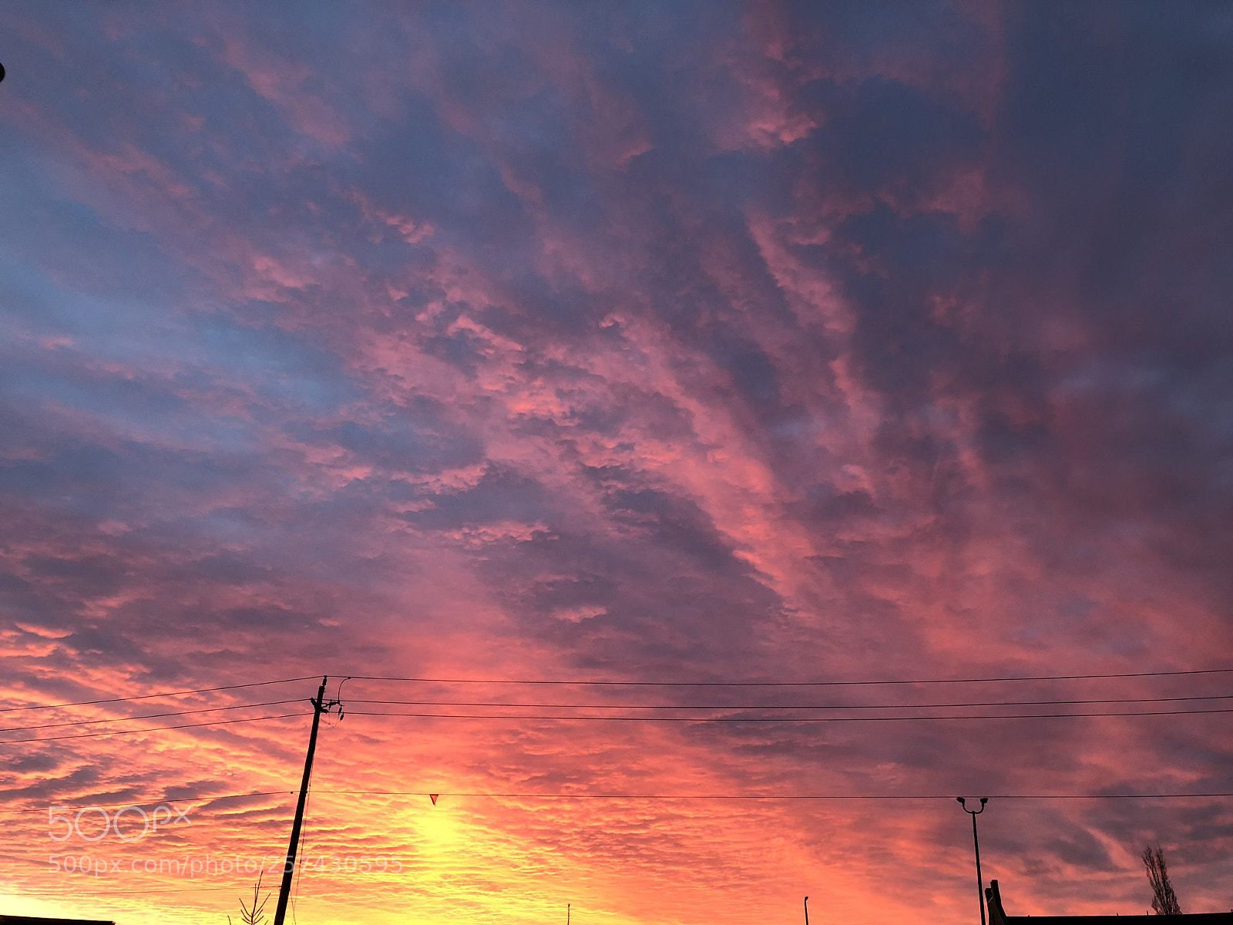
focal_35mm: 28
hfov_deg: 63.4
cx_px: 616
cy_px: 462
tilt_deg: +30.0
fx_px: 997
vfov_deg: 49.7
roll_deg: -2.5
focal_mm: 3.99
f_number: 1.8
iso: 40
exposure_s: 1/20
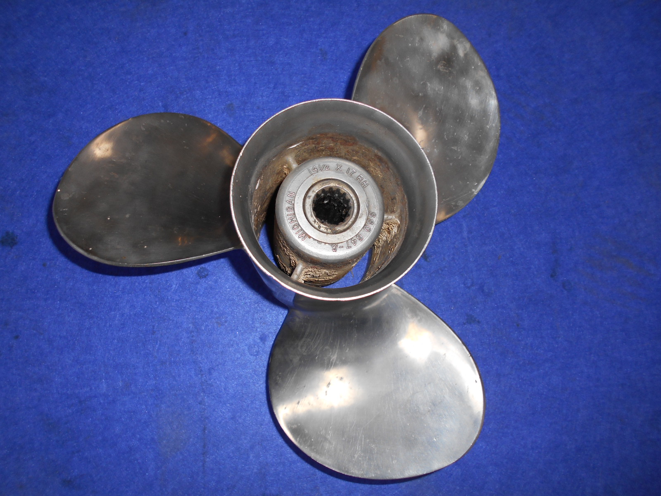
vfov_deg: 53.1
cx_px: 330
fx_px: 496
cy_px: 248
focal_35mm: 26
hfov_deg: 67.3
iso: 80
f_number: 3.2
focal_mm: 4.6
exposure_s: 1/25
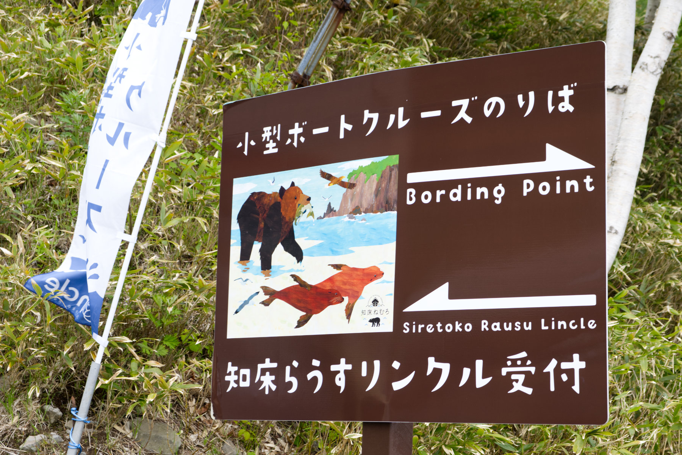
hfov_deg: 32.9
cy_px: 228
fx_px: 1156
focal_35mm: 61
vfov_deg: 22.3
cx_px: 341
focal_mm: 40.7
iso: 125
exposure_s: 1/180
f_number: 5.6
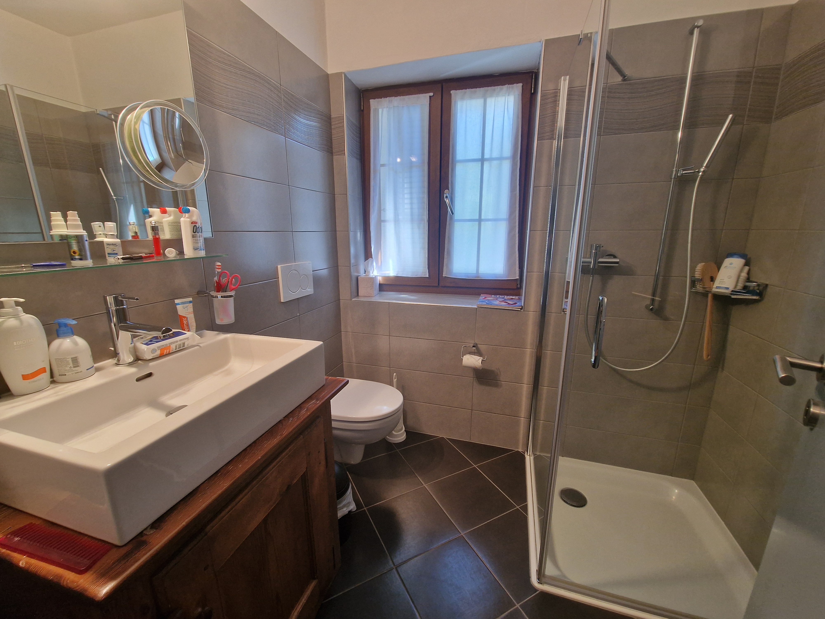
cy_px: 310
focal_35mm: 13
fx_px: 310
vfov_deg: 89.9
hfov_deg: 106.2
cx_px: 412
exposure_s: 1/50
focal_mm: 2.2
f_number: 2.2
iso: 125
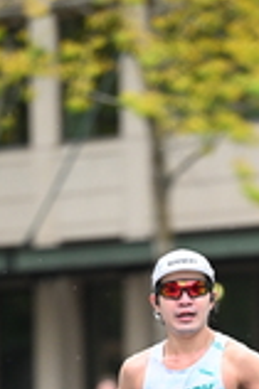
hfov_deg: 2.2
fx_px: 6597
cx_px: 228
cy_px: 588
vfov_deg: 3.4
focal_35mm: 610
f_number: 2.8
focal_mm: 175
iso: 1600
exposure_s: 1/1250
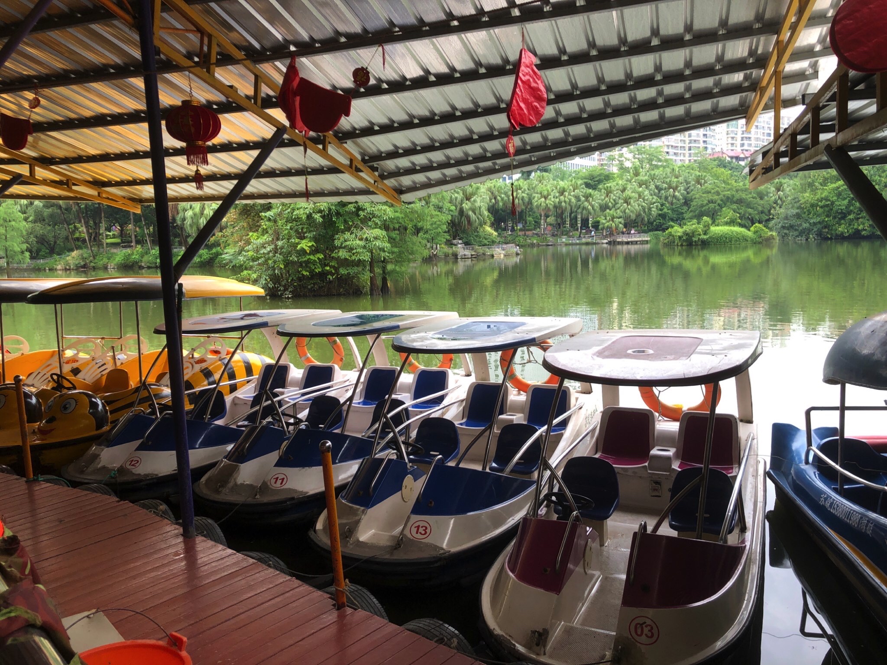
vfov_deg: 49.7
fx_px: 717
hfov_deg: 63.4
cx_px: 444
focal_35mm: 28
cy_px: 332
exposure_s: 1/132
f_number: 1.8
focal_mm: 4
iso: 20
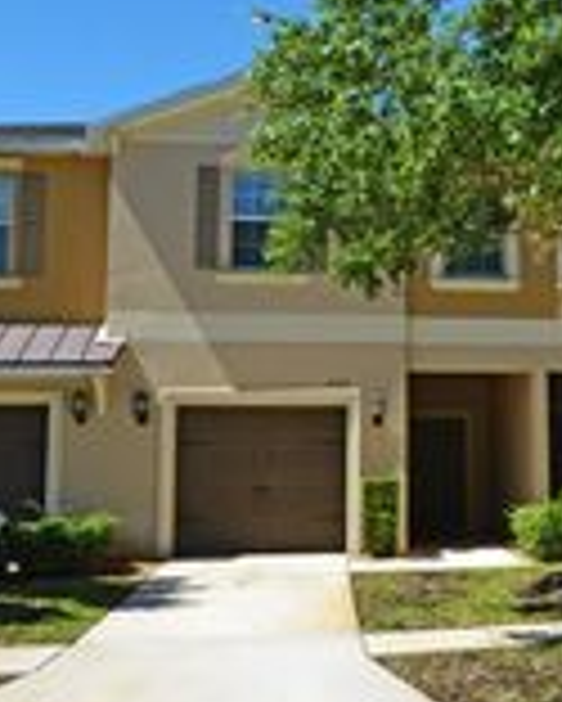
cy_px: 371
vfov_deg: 37.7
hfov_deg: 29.3
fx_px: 1028
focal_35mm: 50
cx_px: 513
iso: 125
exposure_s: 1/250
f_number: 8
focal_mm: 11
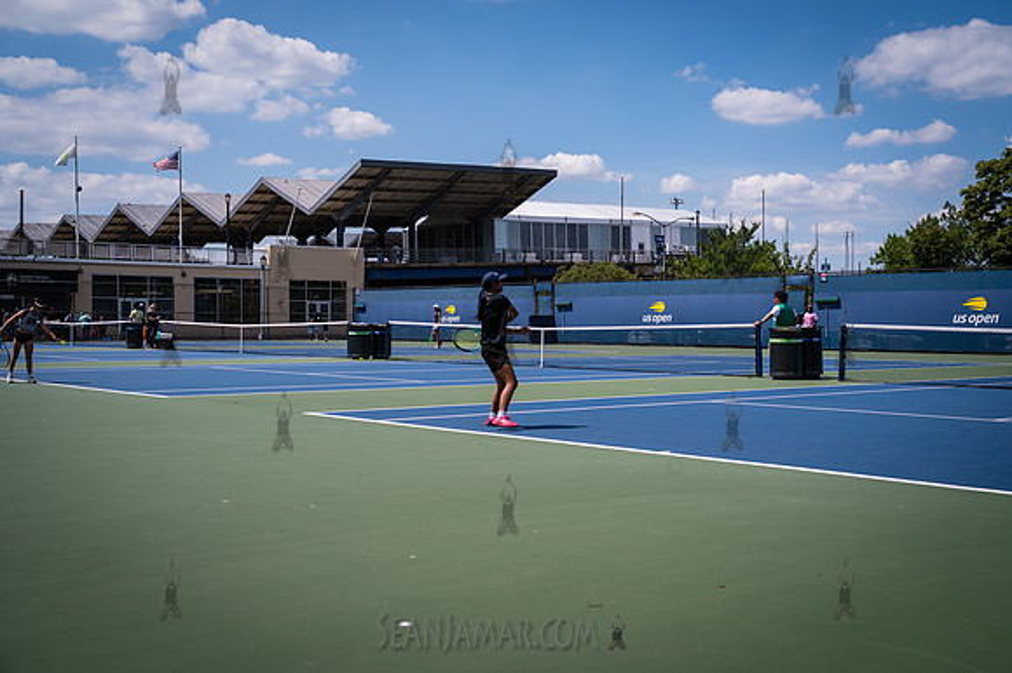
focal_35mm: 42
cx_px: 506
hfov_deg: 46.3
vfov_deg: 31.8
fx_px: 1183
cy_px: 336
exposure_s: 1/1250
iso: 100
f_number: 4
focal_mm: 42
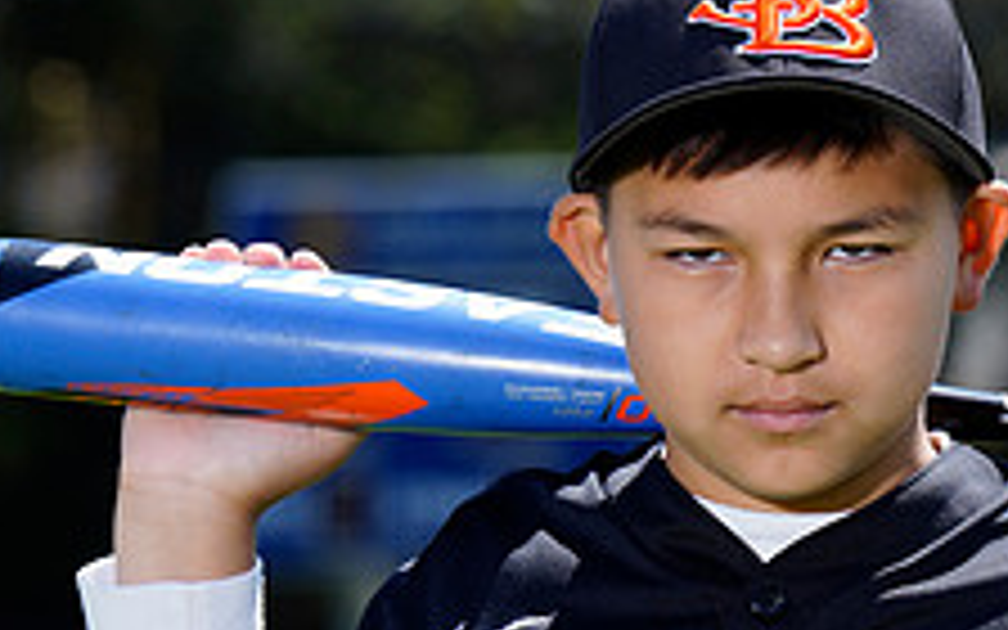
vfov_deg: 3.0
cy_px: 713
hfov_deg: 4.9
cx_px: 904
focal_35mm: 431
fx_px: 11840
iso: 100
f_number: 6.3
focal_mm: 163
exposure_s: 1/250
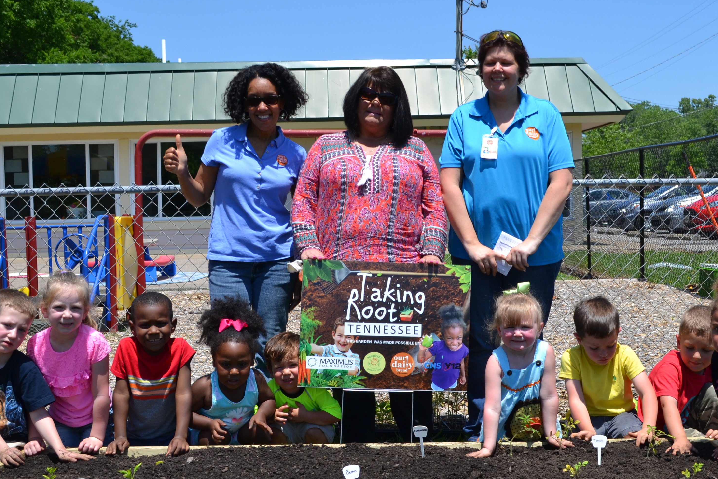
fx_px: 1037
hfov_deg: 38.1
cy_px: 248
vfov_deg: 26.0
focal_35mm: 52
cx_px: 426
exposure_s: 1/250
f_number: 8
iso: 100
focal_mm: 22
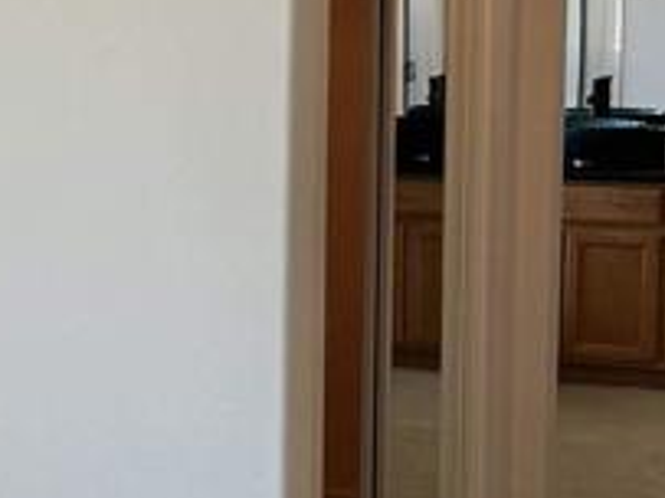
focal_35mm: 121
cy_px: 183
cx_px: -409
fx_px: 2323
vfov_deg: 12.2
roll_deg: +0.5
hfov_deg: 14.8
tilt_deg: -5.7
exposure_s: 1/162
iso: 100
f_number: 1.78
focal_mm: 6.86
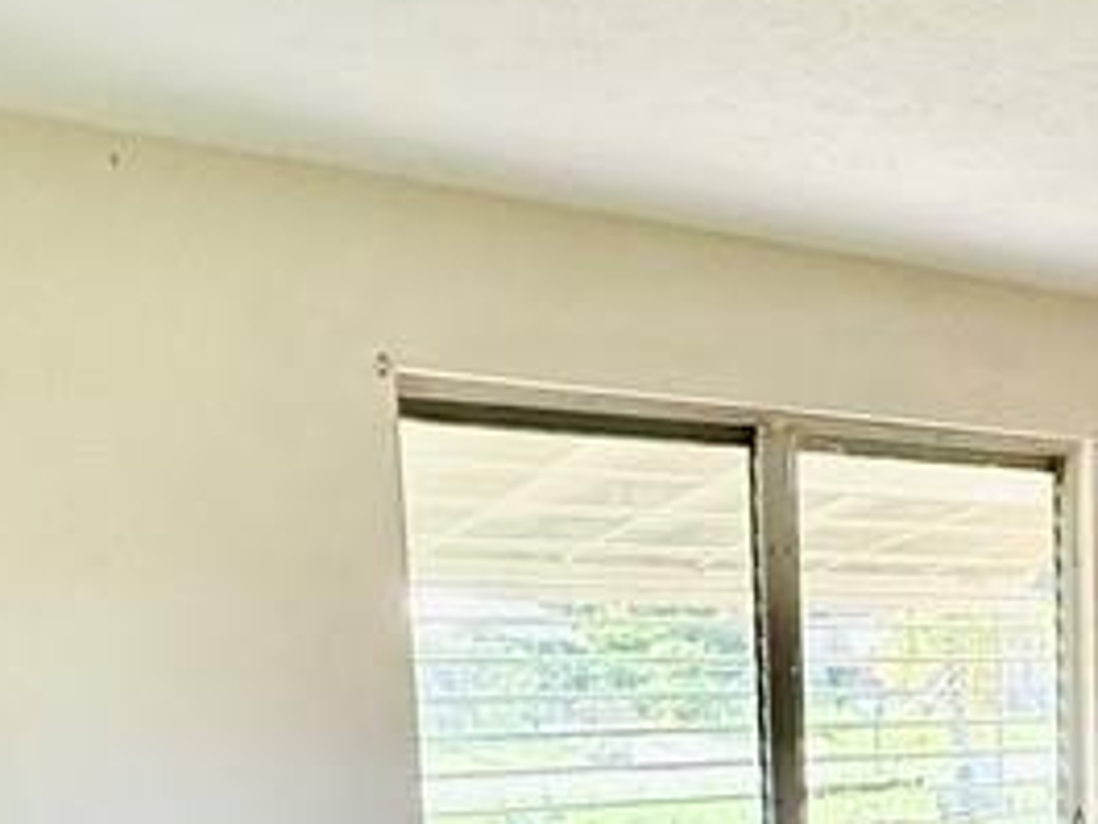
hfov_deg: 31.2
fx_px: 1714
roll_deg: -0.3
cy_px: 865
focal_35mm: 54
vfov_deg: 25.4
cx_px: 1235
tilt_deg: -7.4
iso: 400
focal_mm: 2.22
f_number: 2.2
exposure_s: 1/120
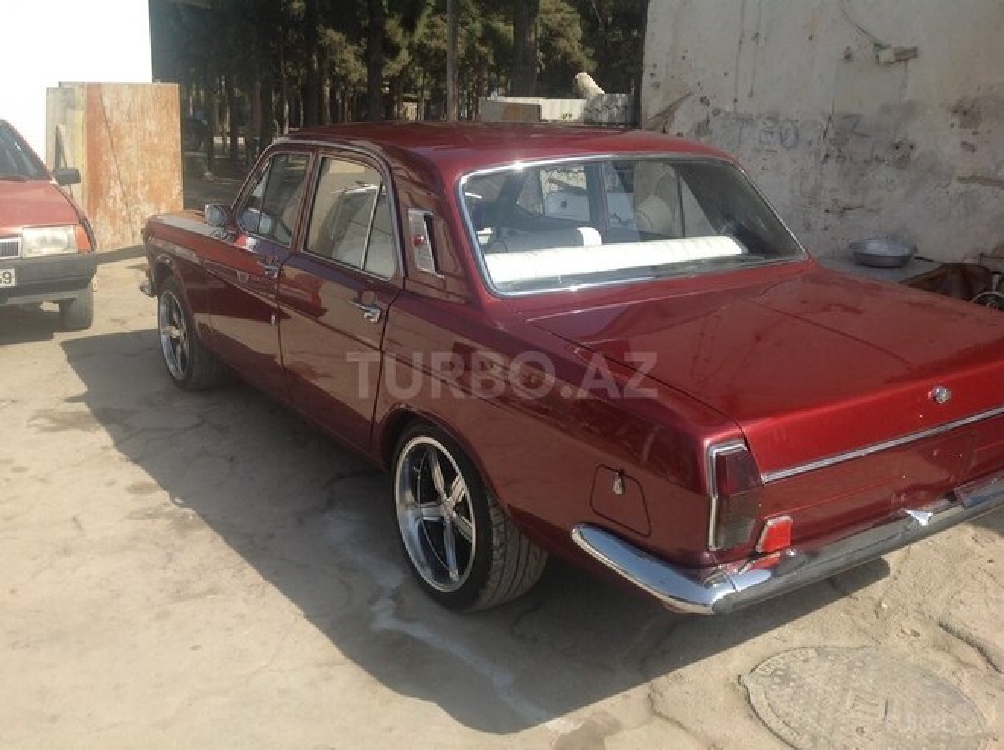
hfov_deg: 52.7
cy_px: 375
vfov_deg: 40.6
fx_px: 1014
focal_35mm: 35
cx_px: 502
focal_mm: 4.28
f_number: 2.4
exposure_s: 1/1439
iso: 50
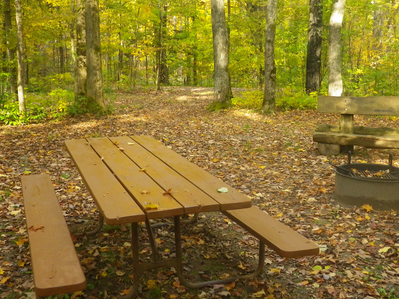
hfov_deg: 40.3
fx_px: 542
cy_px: 117
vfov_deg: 30.8
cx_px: 228
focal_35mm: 47
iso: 200
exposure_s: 1/50
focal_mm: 6.1
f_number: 3.8
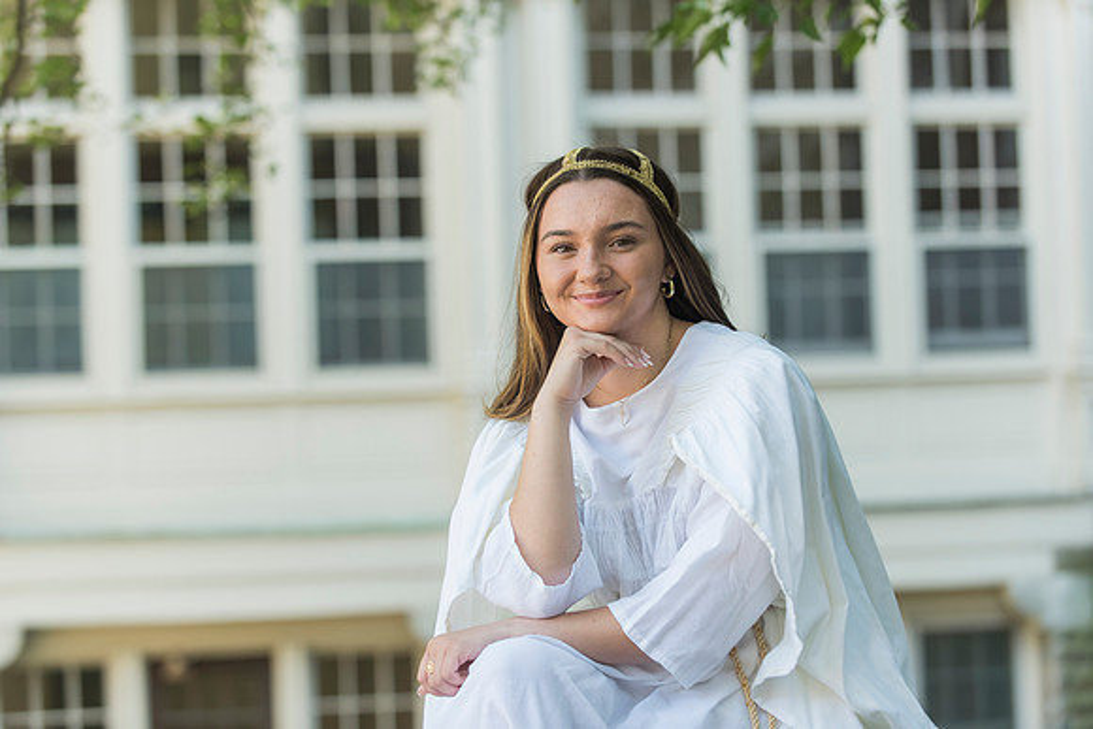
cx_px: 546
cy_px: 364
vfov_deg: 14.0
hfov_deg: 20.8
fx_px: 2976
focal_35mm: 98
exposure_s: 1/200
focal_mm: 98
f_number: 3.5
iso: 320
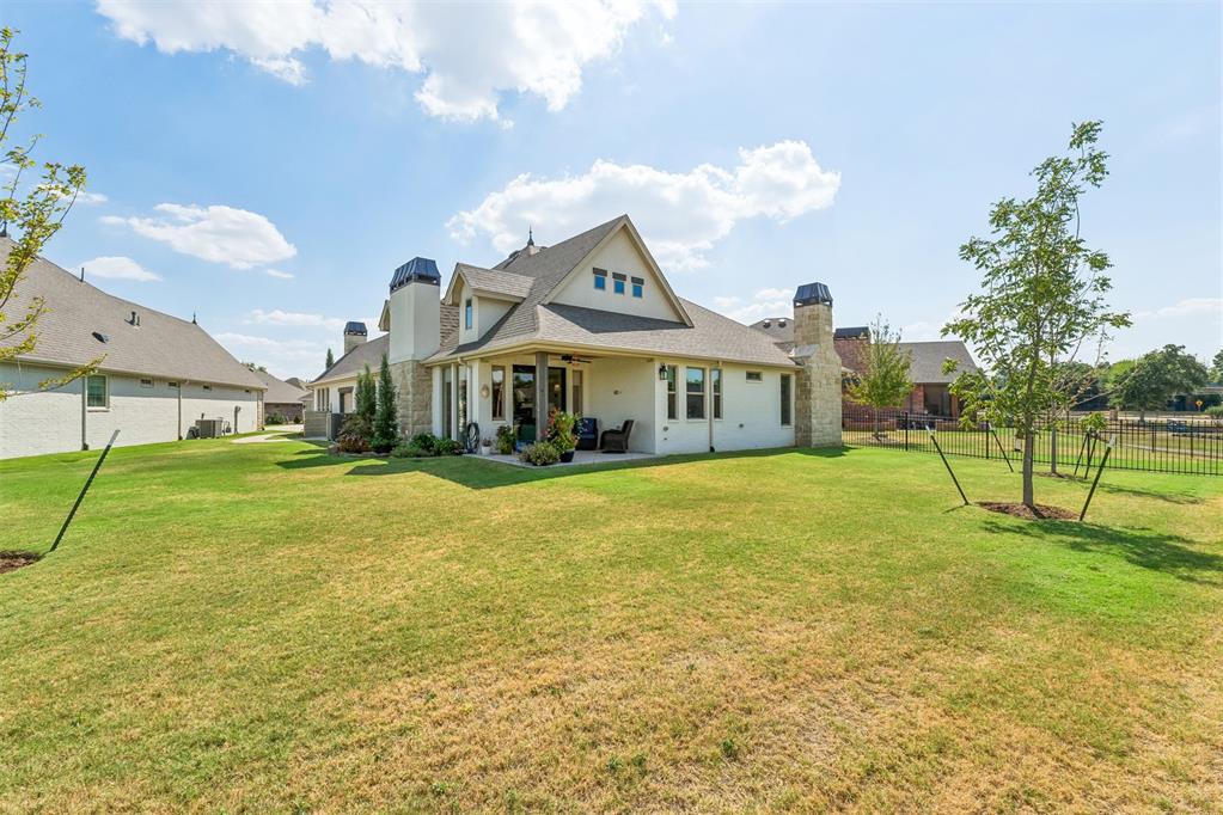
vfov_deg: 77.3
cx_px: 612
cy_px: 408
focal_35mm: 15
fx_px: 510
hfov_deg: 100.4
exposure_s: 1/800
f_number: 8
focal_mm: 10
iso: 200
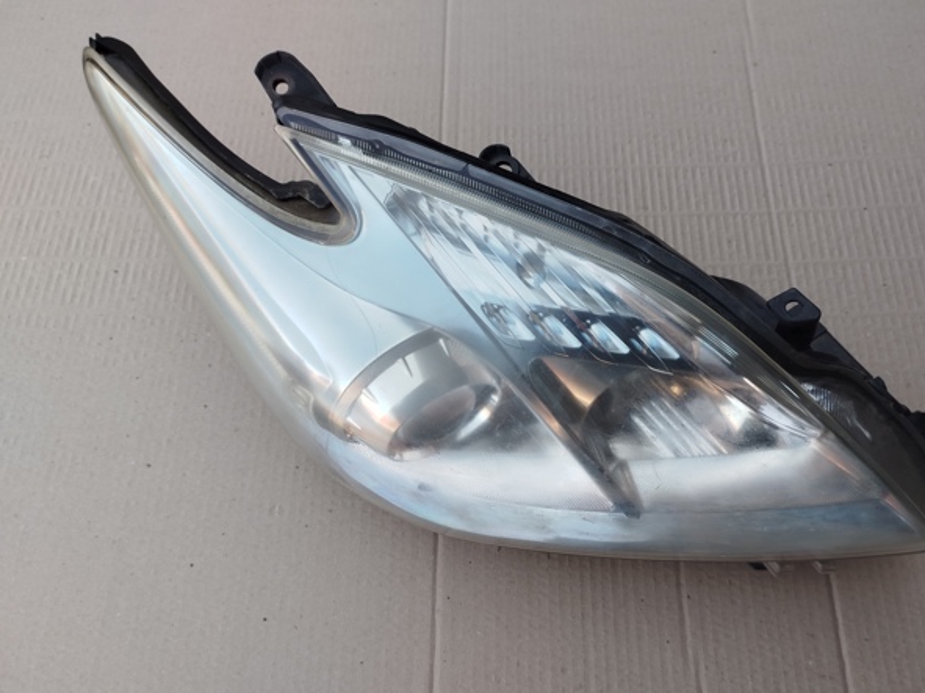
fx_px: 695
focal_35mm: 26
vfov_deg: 53.0
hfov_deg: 67.2
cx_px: 493
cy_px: 360
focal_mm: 5.31
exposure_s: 1/100
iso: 50
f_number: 1.7
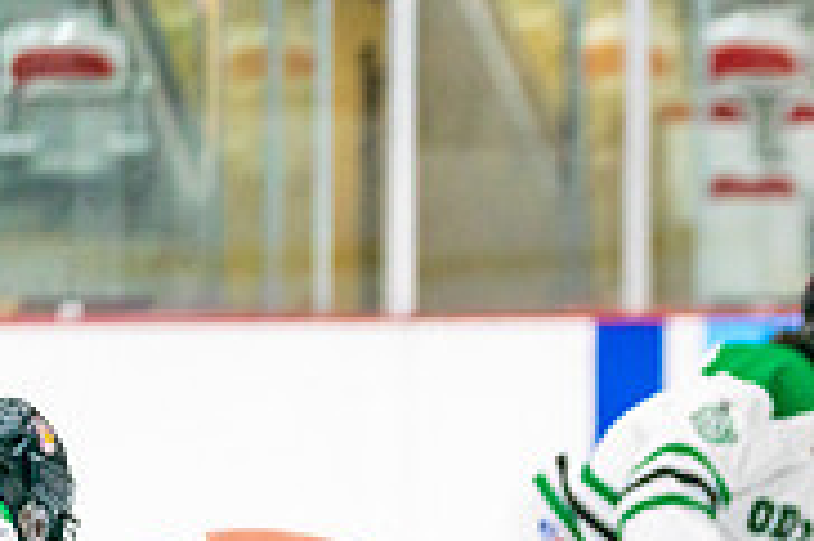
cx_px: 1208
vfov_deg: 3.8
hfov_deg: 5.6
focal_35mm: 364
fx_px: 8223
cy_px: 847
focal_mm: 114
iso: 3200
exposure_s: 1/1250
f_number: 2.8
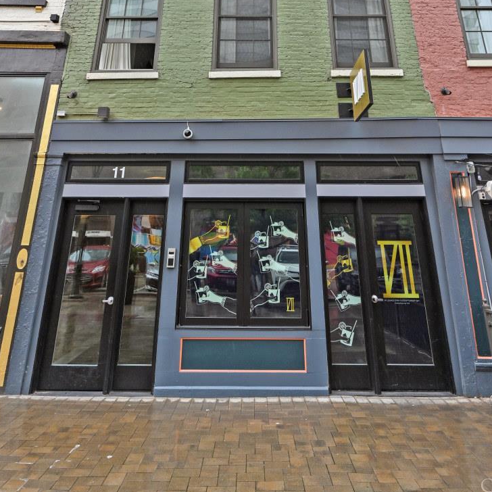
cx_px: 247
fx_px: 464
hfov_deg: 55.8
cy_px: 2
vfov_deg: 46.8
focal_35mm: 29
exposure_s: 1/250
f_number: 5.6
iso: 180
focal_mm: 16.5
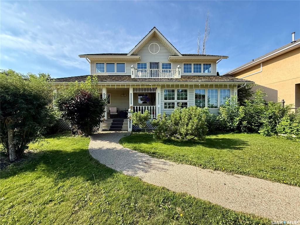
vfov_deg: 85.7
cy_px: 112
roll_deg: +0.4
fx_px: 121
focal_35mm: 14
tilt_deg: -0.2
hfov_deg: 102.1
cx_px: 150
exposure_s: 1/820
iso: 64
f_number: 2.2
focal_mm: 2.22
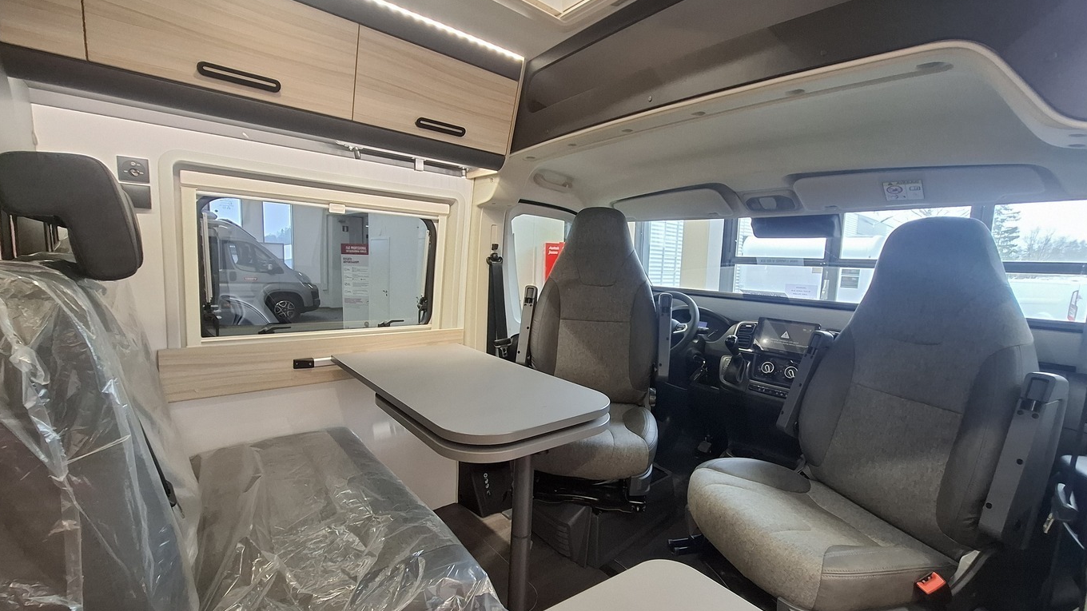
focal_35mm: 15
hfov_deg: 103.0
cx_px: 547
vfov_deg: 70.5
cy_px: 317
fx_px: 432
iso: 200
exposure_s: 1/25
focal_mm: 1.74
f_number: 2.2
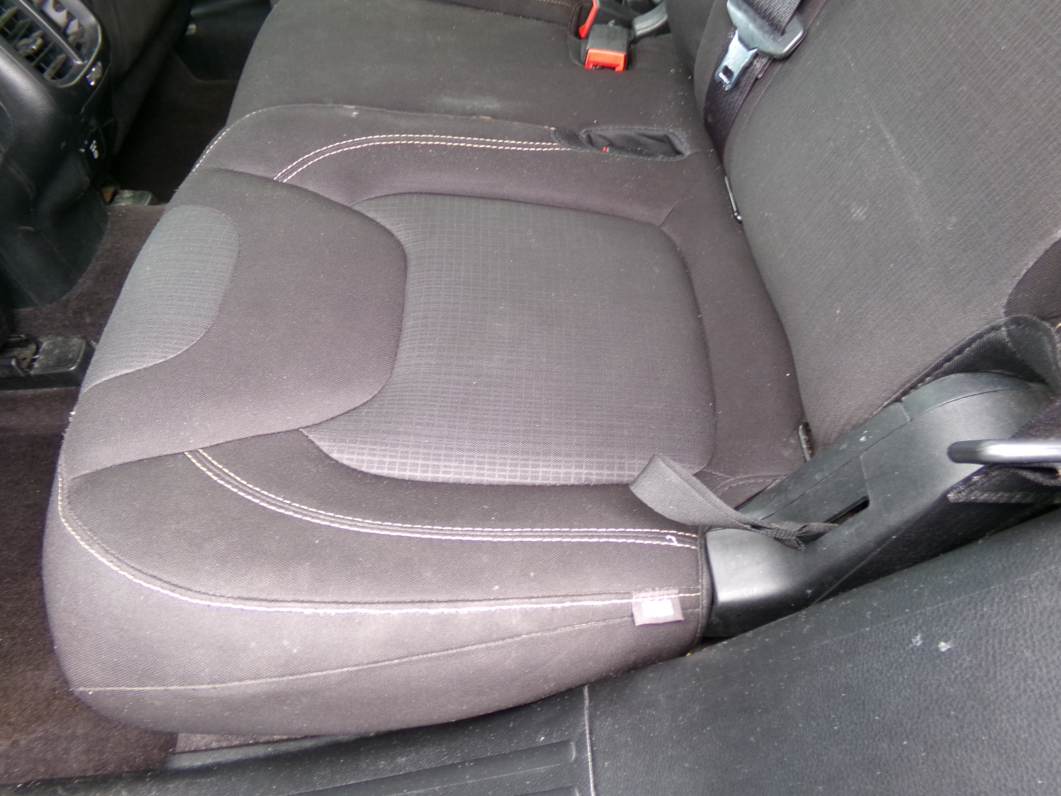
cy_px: 398
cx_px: 530
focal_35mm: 24
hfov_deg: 71.6
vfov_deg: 56.8
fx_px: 736
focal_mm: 4.3
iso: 200
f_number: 3.7
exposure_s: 1/20
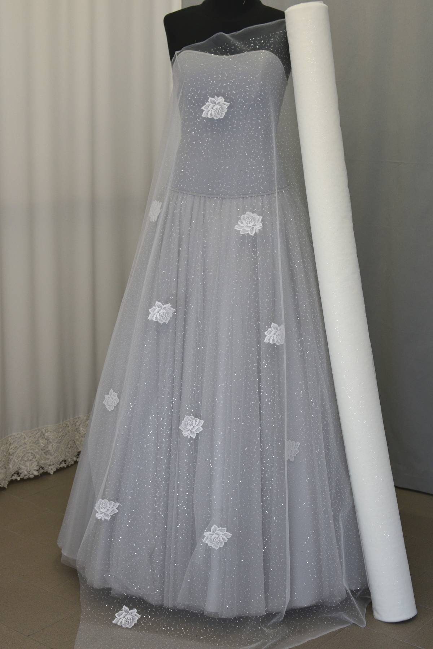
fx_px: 947
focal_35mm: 52
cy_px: 324
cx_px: 216
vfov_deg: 37.9
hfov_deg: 25.8
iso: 400
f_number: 5
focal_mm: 35
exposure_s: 1/100
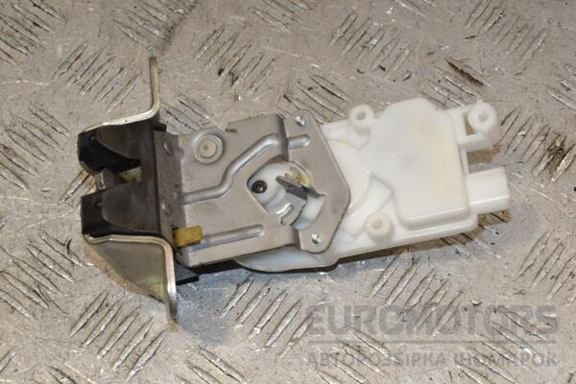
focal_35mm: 87
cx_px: 288
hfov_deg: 23.4
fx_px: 1392
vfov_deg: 15.7
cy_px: 192
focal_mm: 58
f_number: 9
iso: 800
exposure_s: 1/200
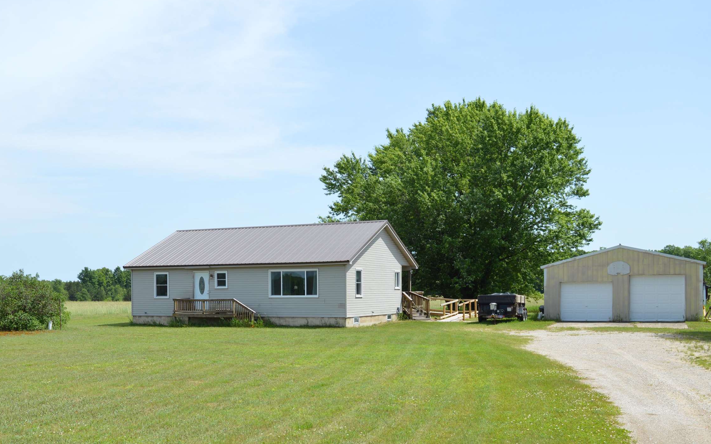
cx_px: 254
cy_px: 313
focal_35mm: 44
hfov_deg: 45.1
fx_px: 847
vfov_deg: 29.1
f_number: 8
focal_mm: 21
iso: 100
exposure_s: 1/250
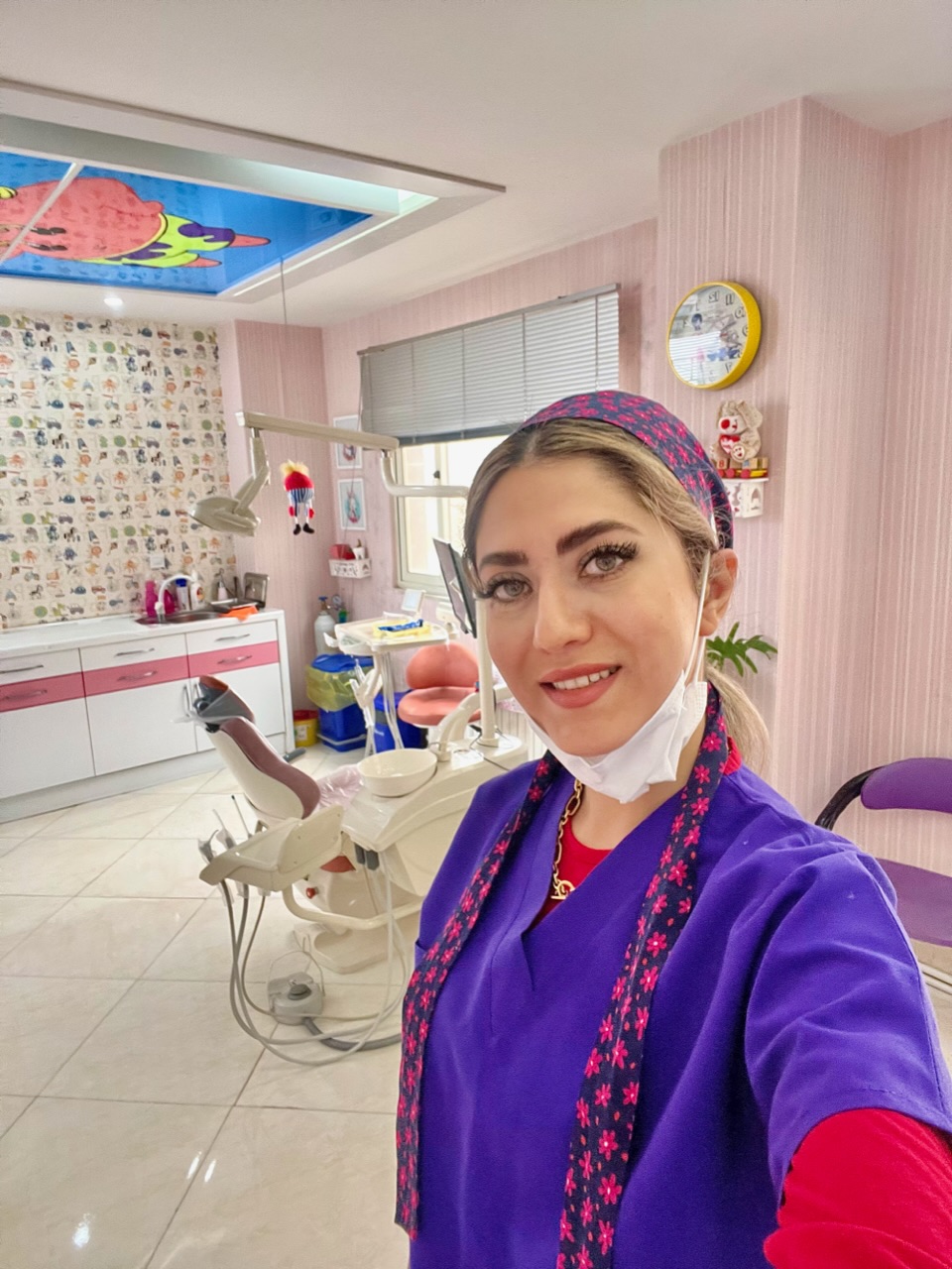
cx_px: 476
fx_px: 843
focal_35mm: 23
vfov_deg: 73.9
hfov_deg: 58.9
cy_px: 634
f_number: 2.2
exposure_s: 1/33
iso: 125
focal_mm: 2.71
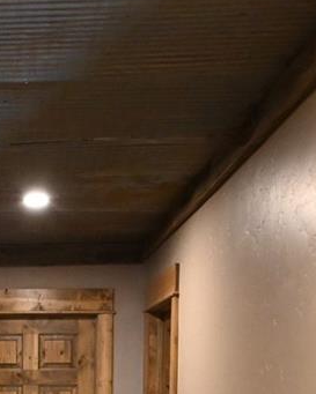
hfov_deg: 21.7
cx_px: -45
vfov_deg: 26.7
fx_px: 771
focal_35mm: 66
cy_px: 421
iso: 3200
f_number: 3.5
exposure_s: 1/125
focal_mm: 10
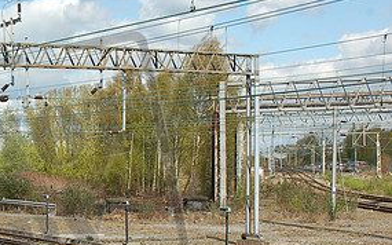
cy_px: 195
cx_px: -4
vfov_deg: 15.4
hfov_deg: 23.5
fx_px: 898
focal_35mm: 84
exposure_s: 1/250
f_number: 9
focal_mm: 27
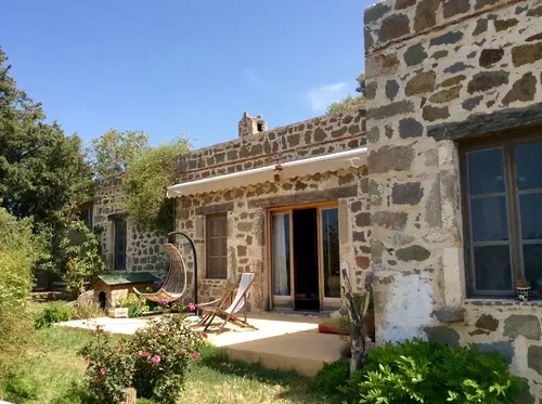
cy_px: 202
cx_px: 271
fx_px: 500
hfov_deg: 56.9
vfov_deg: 44.0
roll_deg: +2.9
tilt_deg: +5.6
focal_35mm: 32
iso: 32
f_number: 2.4
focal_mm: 3.3
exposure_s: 1/986
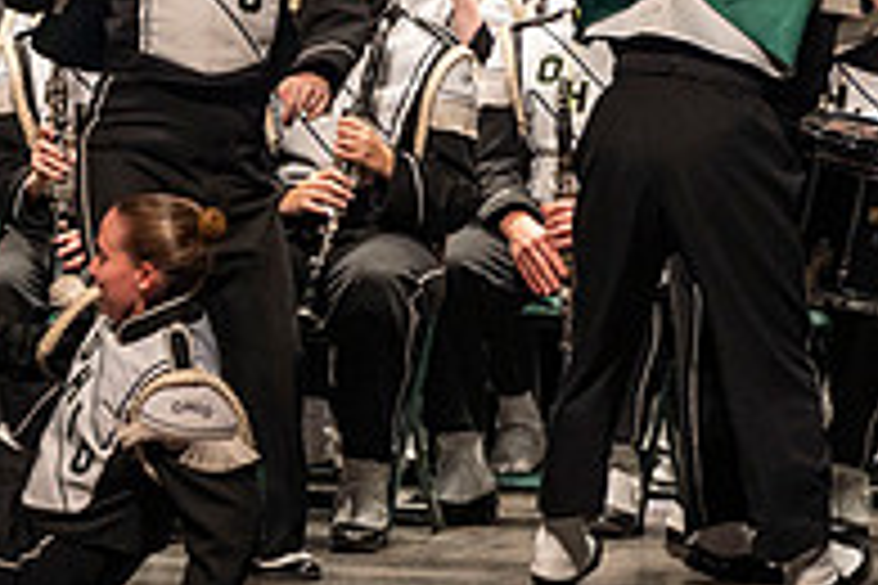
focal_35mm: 594
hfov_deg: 3.5
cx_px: -374
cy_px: 104
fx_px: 14486
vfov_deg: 2.3
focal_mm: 200
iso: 1250
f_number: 3.5
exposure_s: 1/500
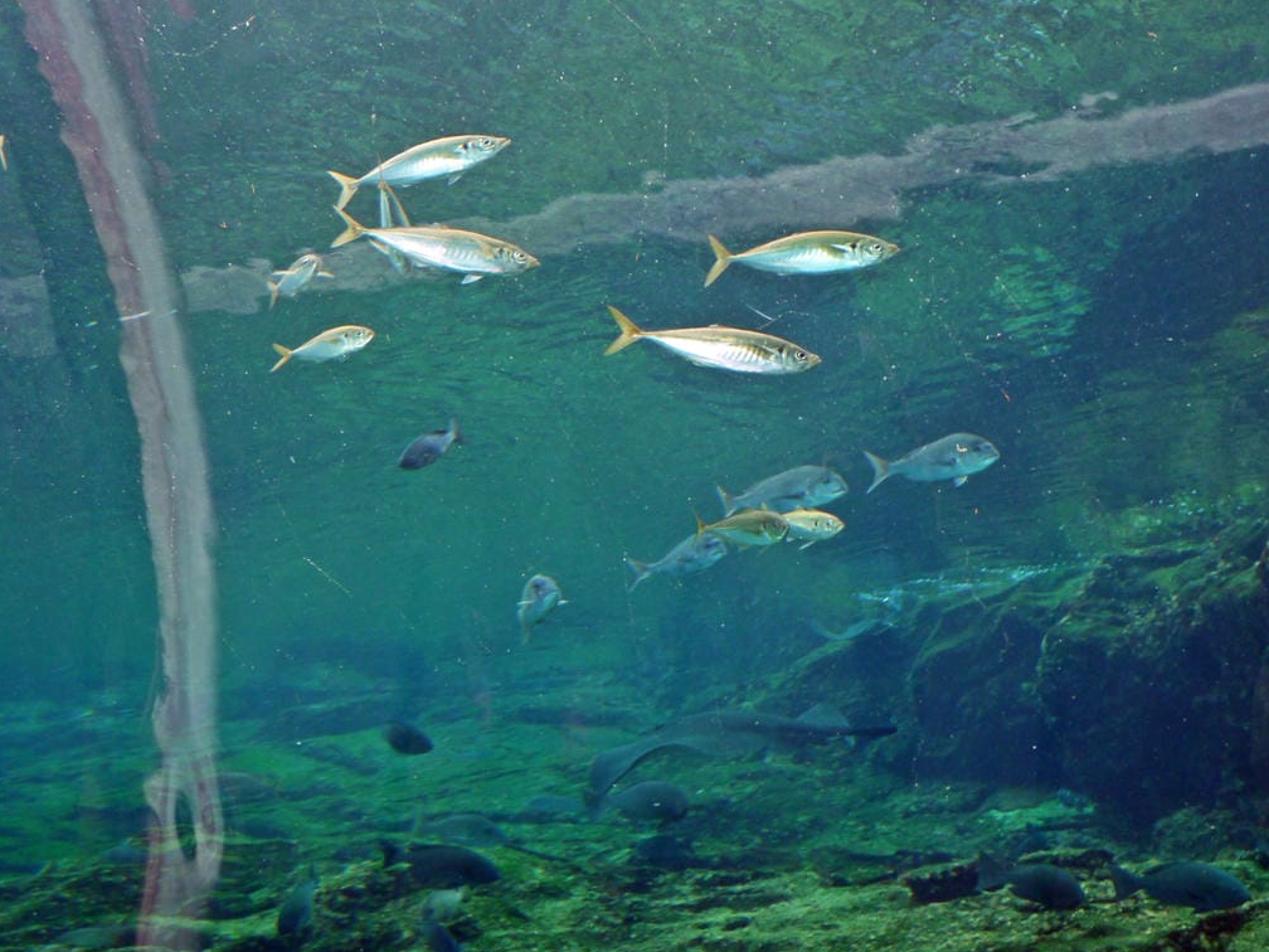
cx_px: 736
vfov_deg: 29.1
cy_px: 447
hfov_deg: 38.1
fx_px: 1833
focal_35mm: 50
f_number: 4.6
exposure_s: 1/125
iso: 640
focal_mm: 21
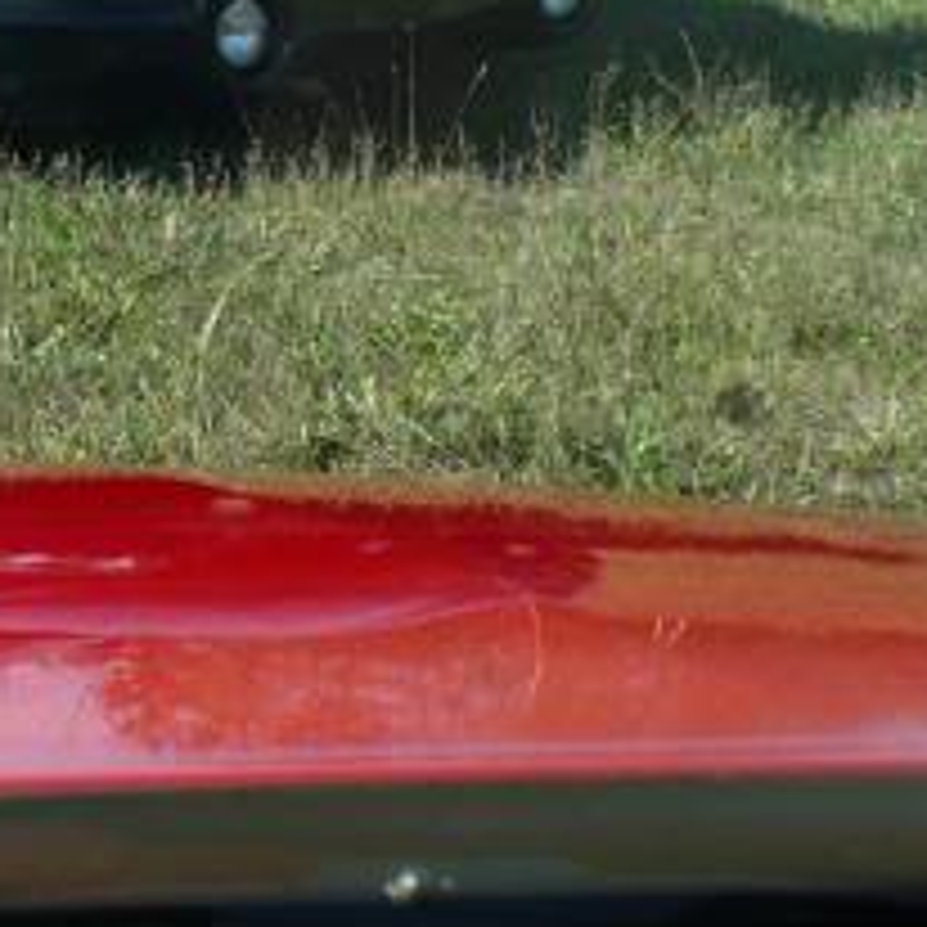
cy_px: 108
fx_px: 3242
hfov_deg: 15.5
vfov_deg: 16.1
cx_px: -256
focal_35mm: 107
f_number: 2.8
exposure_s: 1/400
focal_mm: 6.1
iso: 100
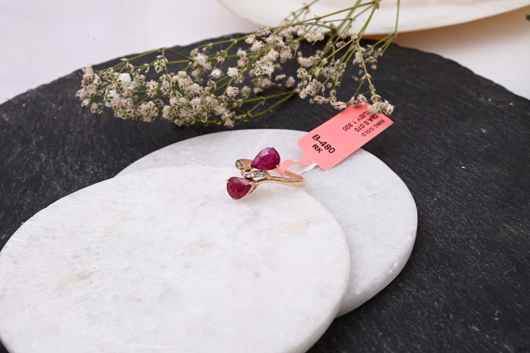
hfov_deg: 28.9
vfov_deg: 19.4
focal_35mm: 70
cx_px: 265
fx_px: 1030
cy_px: 176
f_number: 20
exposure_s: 1/80
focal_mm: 70
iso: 640
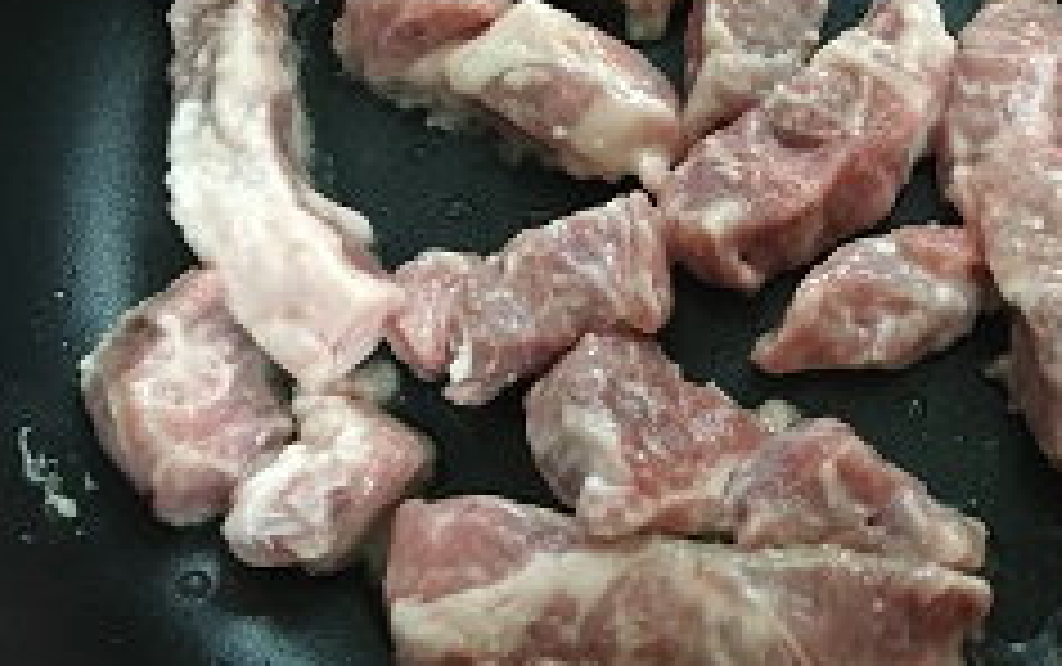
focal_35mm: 52
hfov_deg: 37.4
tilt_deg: -65.1
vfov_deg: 24.9
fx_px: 1506
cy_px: 248
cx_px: 855
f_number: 2.2
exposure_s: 1/17
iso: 200
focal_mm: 4.15
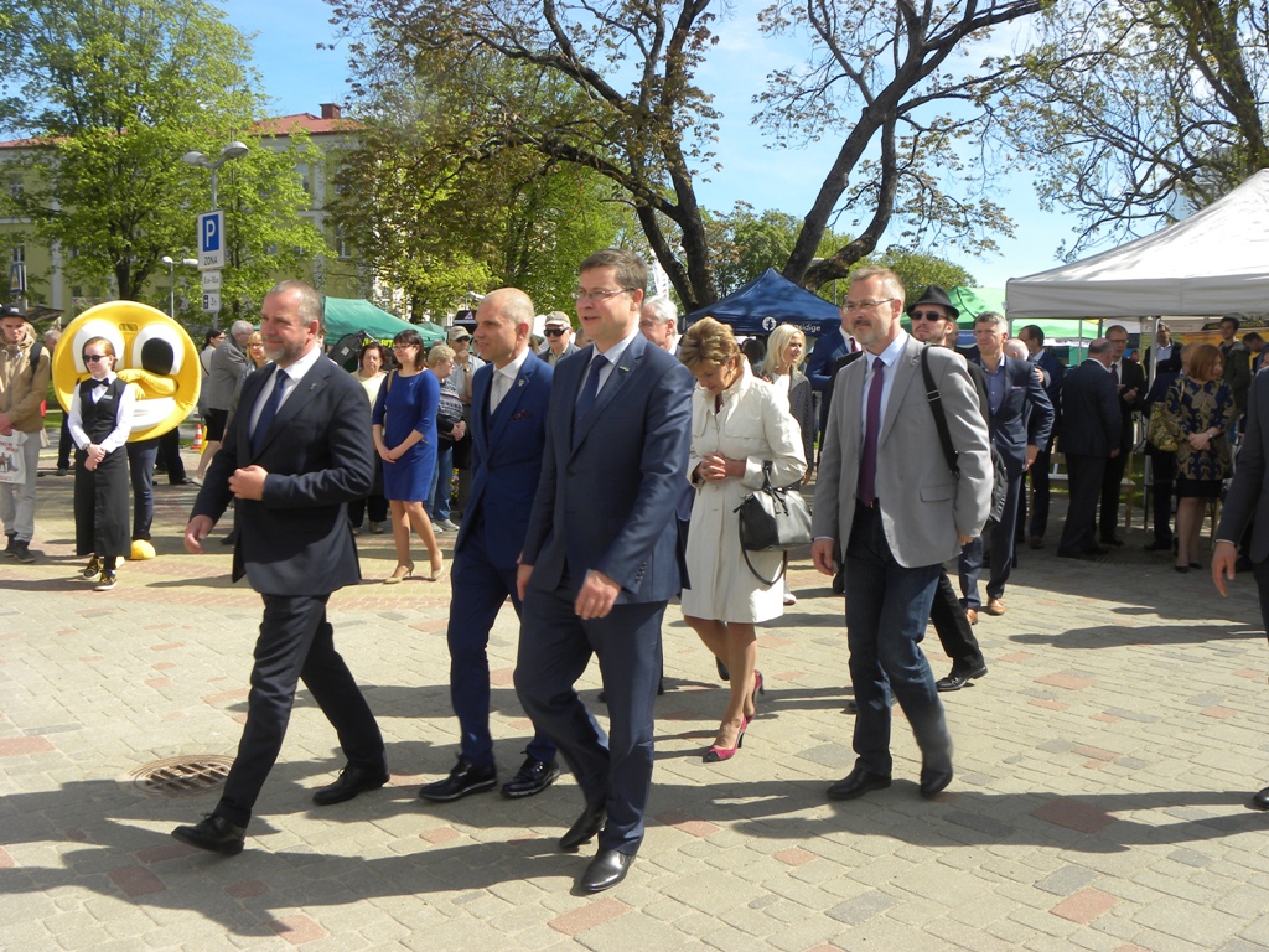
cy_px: 476
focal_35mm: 33
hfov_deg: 55.4
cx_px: 634
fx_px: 1210
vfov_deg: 42.9
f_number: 5
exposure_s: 1/199
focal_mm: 5.9
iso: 64
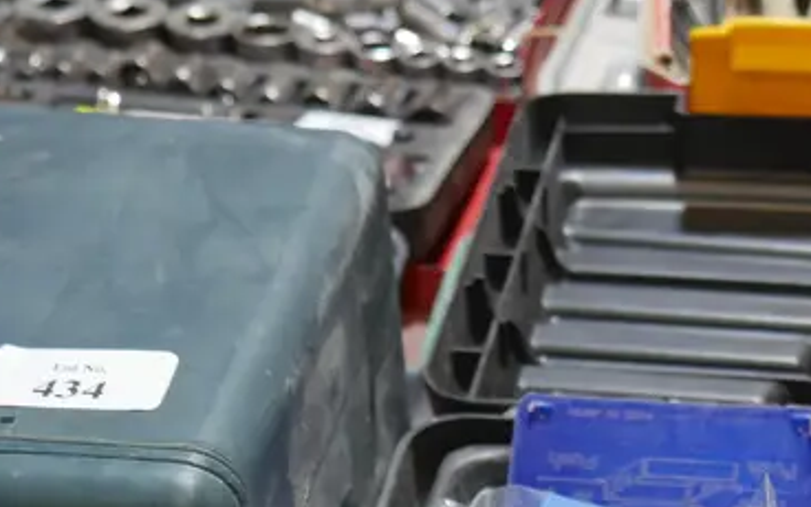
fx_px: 2608
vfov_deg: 10.7
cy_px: 731
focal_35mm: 118
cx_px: 1095
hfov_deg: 16.6
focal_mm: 20
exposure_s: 1/60
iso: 400
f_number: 4.4
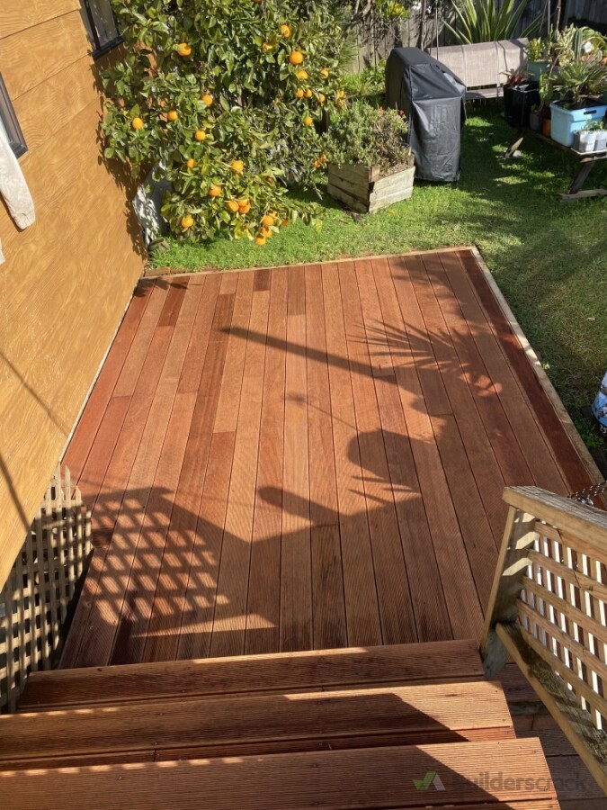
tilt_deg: -37.1
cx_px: 304
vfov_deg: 67.3
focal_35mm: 26
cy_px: 405
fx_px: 608
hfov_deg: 53.1
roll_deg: +7.4
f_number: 1.8
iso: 32
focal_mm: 4.25
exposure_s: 1/957
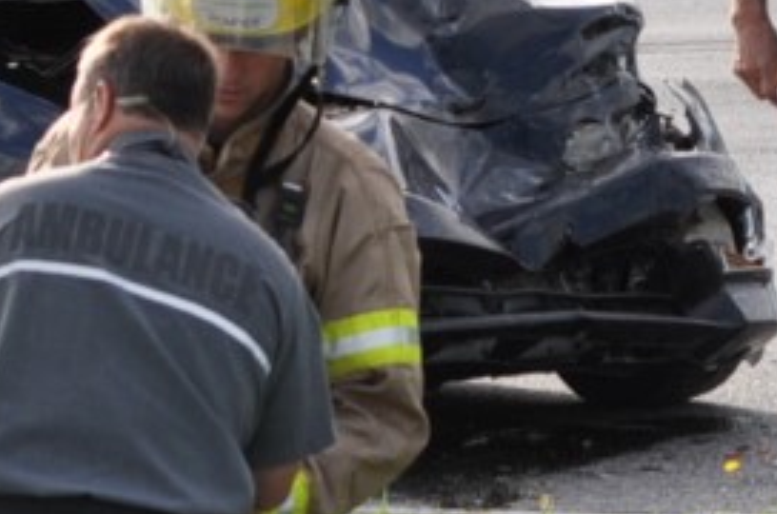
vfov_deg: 1.9
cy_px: 120
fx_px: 15848
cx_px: 1485
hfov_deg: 2.8
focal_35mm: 736
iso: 200
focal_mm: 82
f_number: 5.6
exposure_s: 1/500
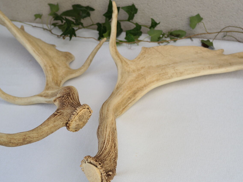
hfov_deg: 36.2
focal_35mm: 53
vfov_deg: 27.5
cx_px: 126
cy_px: 78
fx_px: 372
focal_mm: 24
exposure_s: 1/100
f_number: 3.5
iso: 100
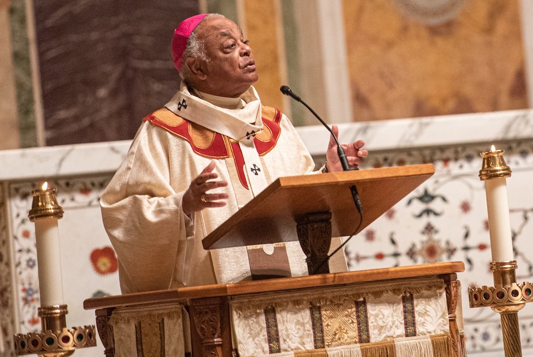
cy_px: 178
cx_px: 266
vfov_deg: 6.9
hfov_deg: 10.3
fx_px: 2965
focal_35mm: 200
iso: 2500
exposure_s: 1/200
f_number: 2.8
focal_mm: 200
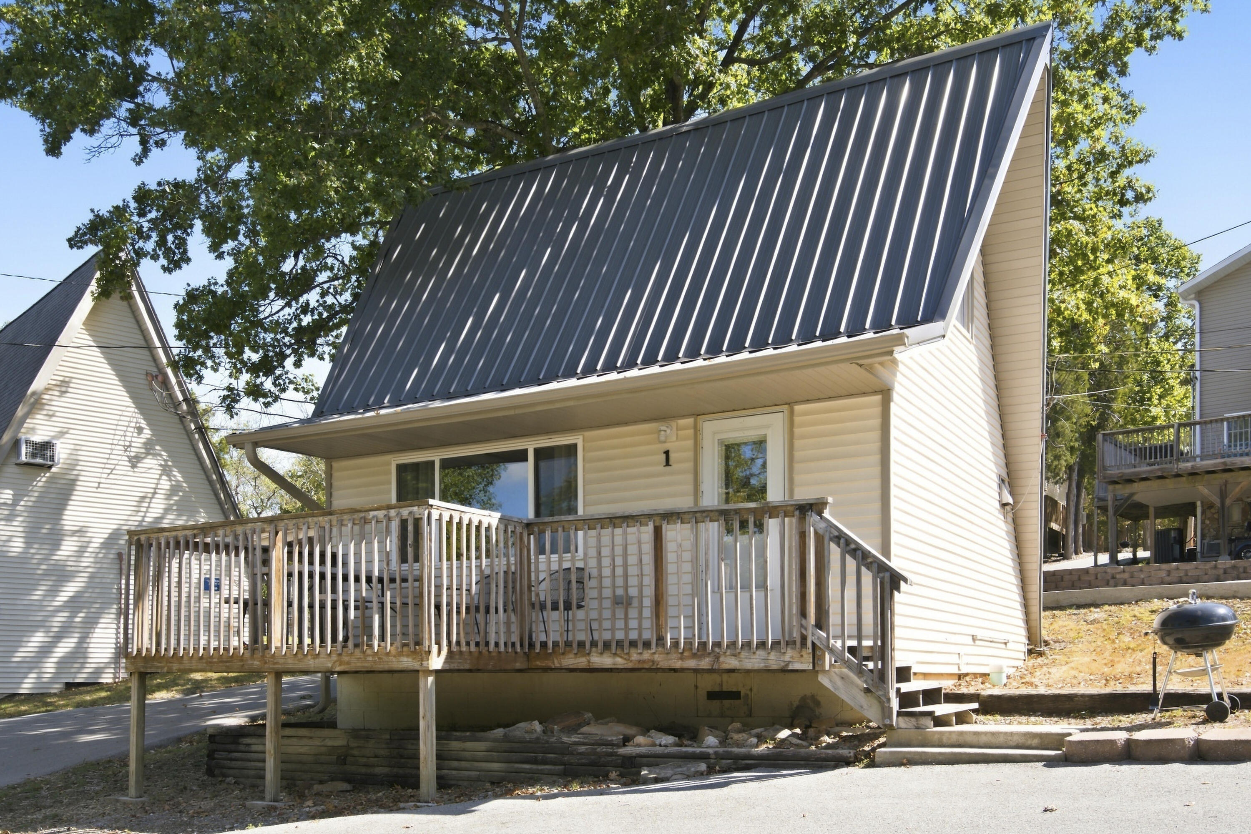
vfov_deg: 41.1
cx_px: 626
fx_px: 1112
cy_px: 417
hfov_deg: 58.7
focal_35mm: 32
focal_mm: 32
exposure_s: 1/250
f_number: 9
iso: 320
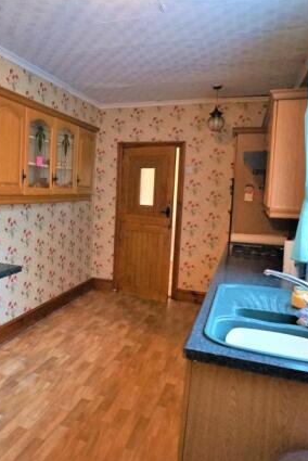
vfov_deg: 51.9
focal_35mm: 37
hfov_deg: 35.3
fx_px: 474
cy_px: 233
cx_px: 79
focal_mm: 16
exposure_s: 1/160
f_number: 3.5
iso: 1600
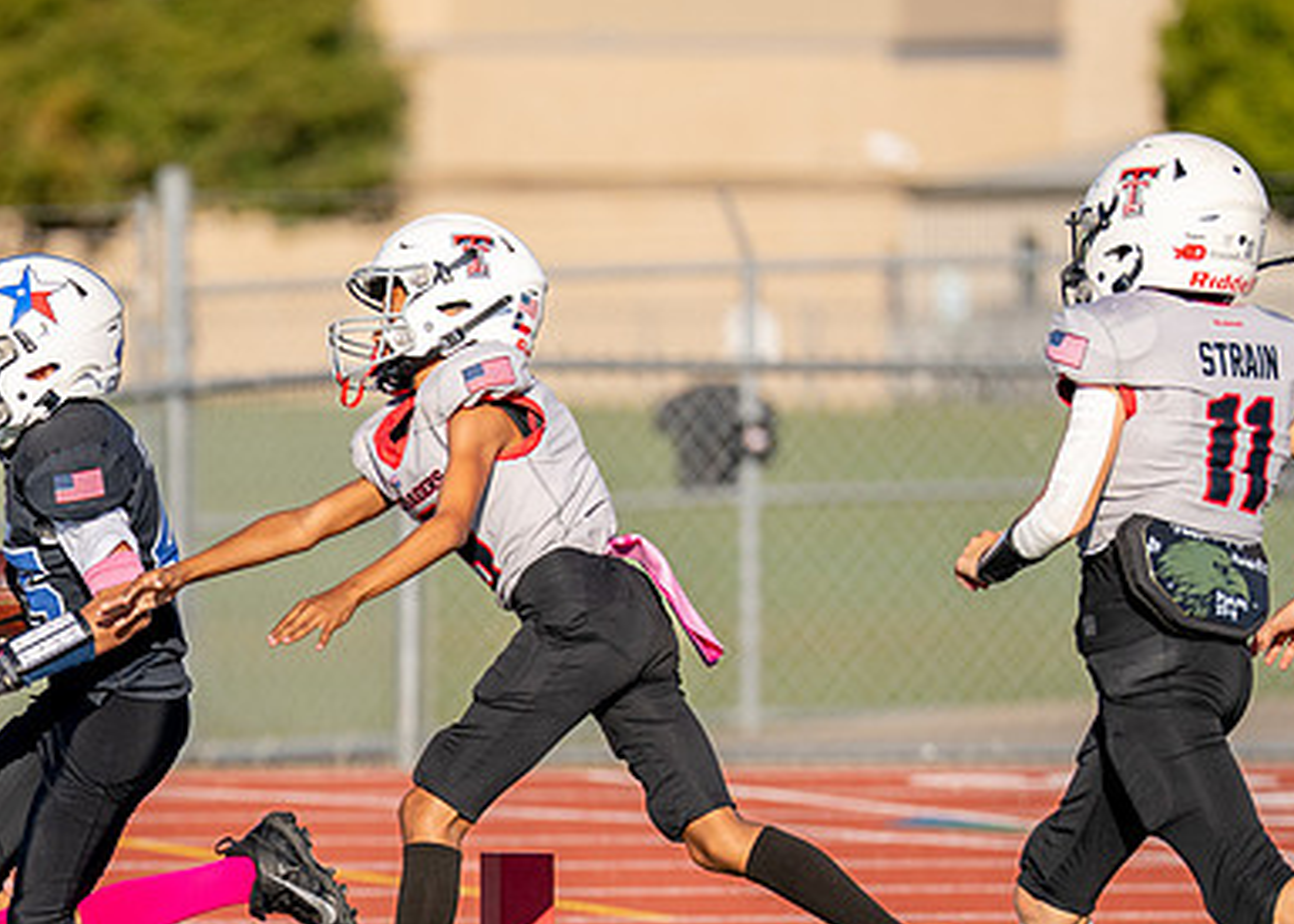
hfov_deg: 4.2
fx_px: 17677
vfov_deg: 3.0
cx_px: 150
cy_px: 717
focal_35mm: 481
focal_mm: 200
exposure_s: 1/3200
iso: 160
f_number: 2.8
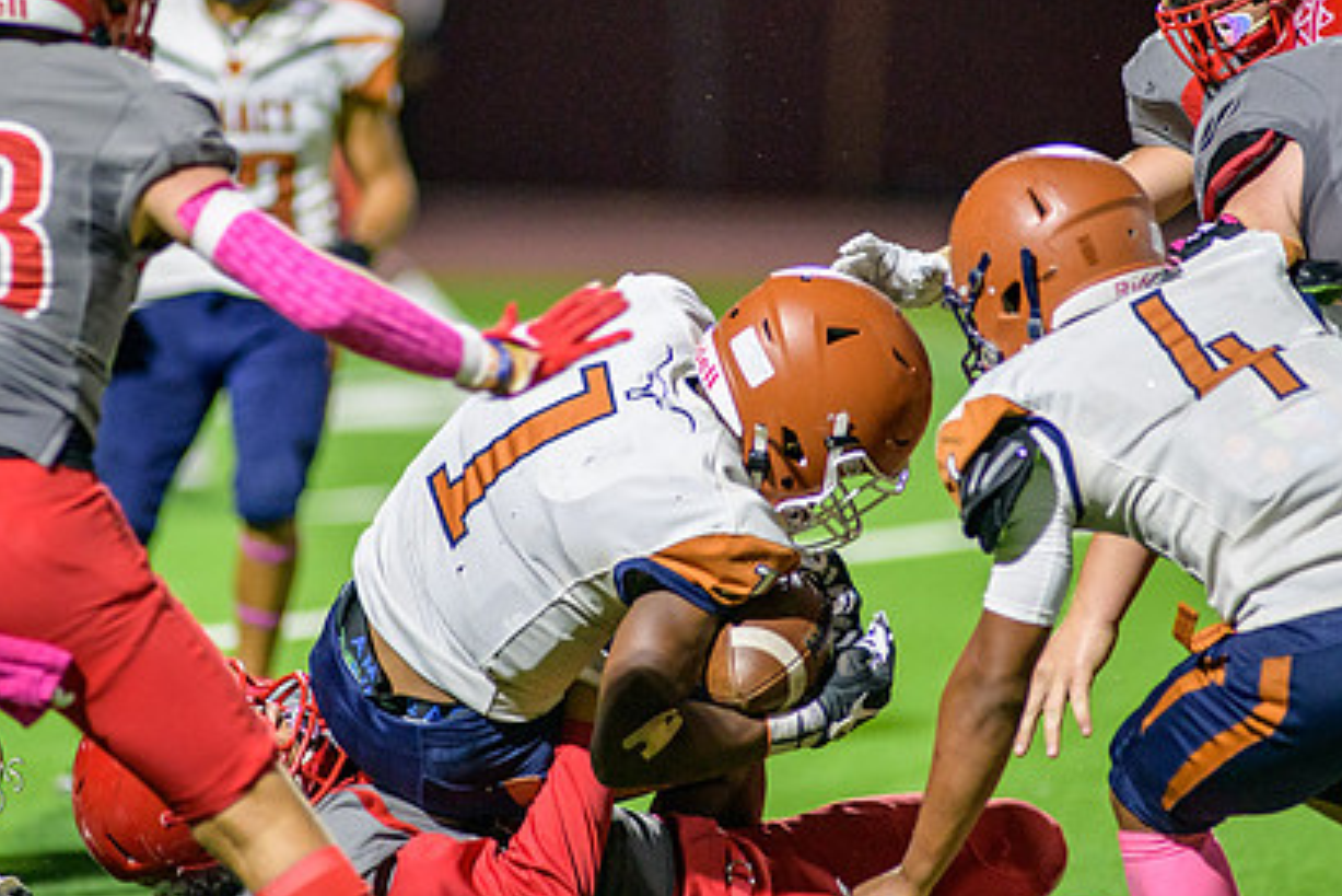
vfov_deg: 3.2
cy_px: 287
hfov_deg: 4.8
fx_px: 15848
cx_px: 650
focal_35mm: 425
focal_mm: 300
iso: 2000
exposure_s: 1/500
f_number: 2.8
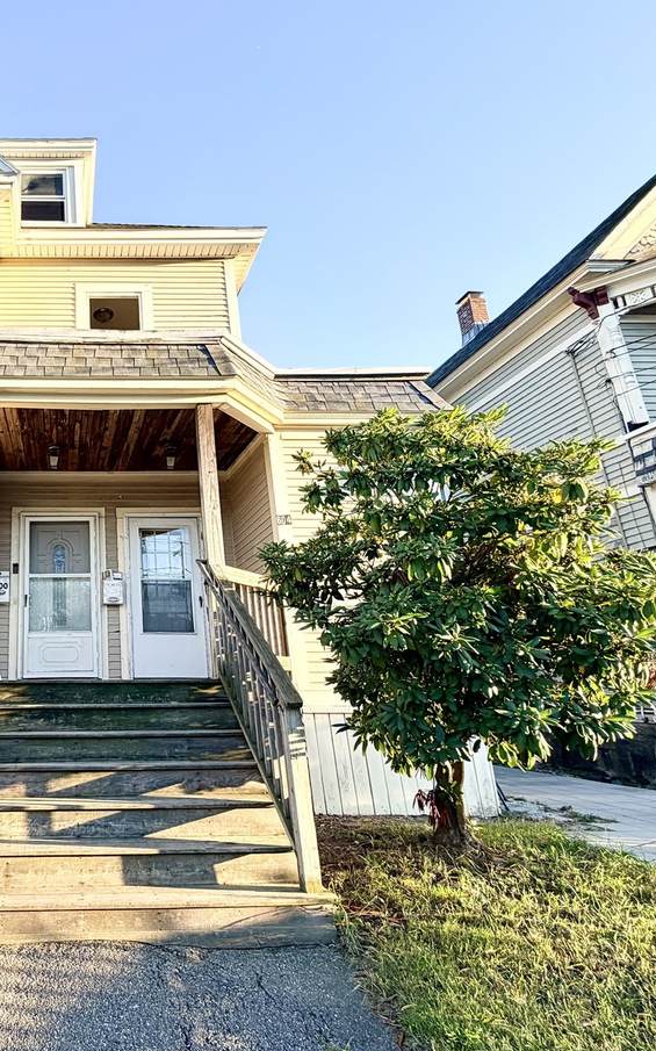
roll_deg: -0.8
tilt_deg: +17.2
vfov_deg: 82.3
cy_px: 520
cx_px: 74
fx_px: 601
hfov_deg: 51.1
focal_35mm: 21
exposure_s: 1/205
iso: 40
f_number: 2.2
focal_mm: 2.22
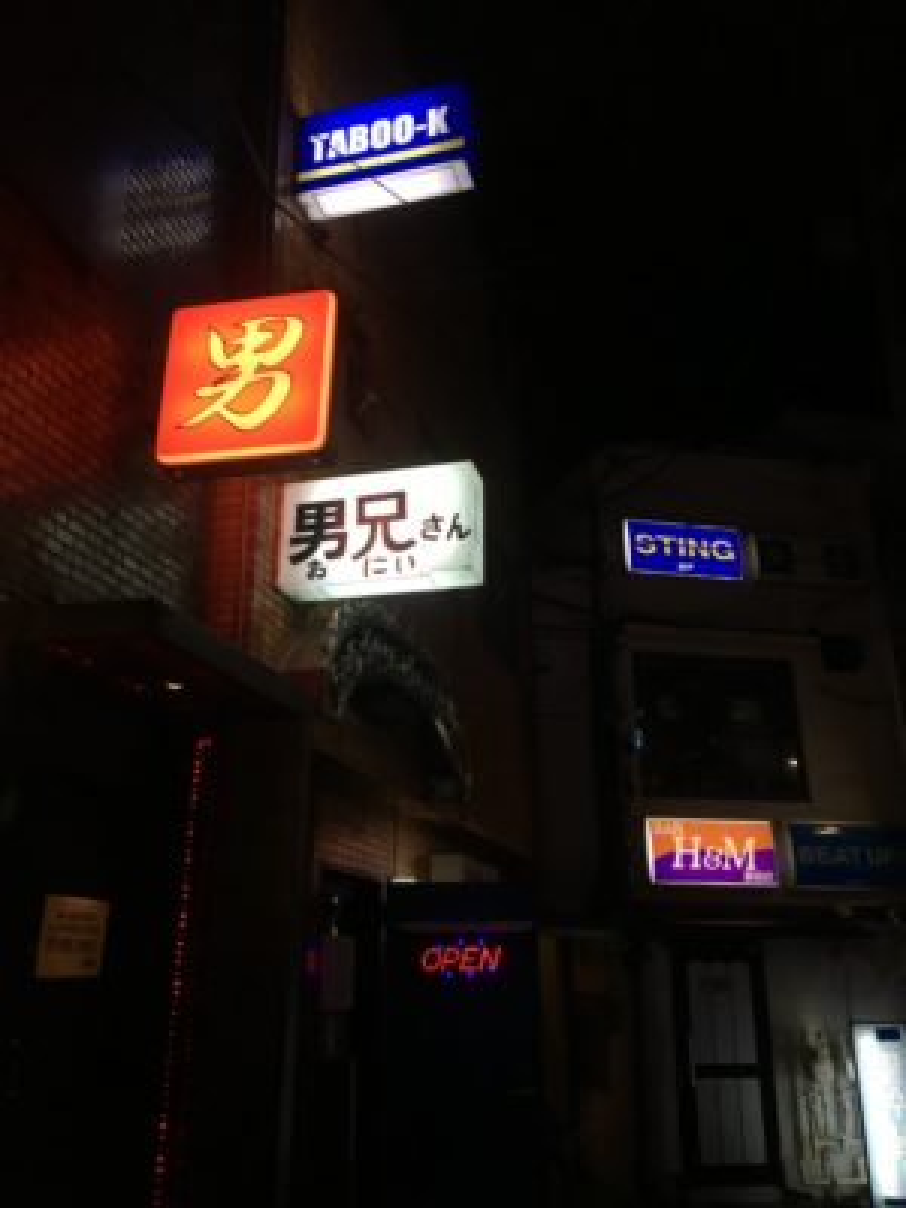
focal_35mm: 29
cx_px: 453
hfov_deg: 48.2
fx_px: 1012
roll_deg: -1.2
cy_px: 604
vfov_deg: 61.7
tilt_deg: +21.9
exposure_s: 1/30
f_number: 2.2
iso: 25
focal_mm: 4.15
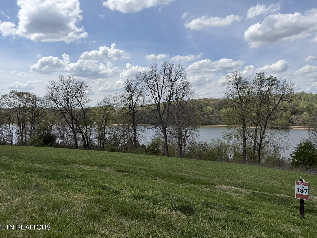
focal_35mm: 24
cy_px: 119
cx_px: 158
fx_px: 220
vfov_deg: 56.8
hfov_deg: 71.6
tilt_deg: -3.1
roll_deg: +1.1
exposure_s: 1/7353
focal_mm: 6.76
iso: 80
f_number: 1.78
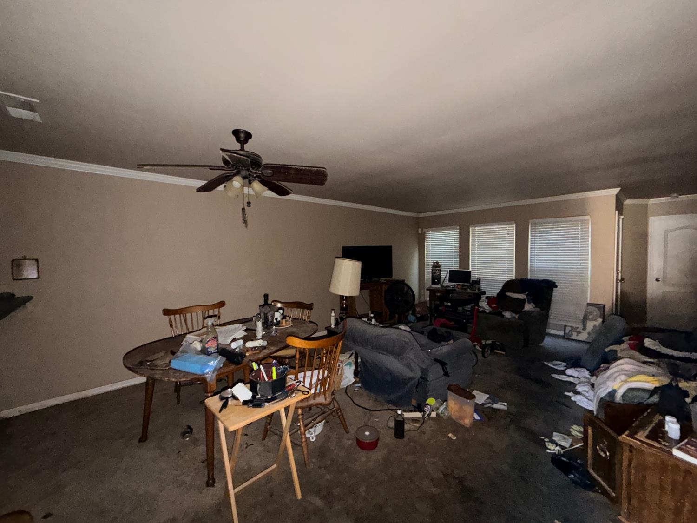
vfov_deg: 85.7
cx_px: 348
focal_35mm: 14
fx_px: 282
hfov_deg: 102.1
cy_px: 262
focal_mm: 2.22
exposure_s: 1/16
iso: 500
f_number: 2.2
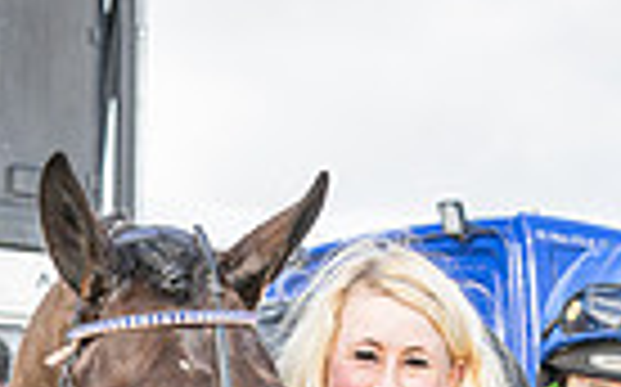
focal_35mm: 175
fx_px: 2959
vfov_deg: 7.1
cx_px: 236
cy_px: 850
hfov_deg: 12.0
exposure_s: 1/400
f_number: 4
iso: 200
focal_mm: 35
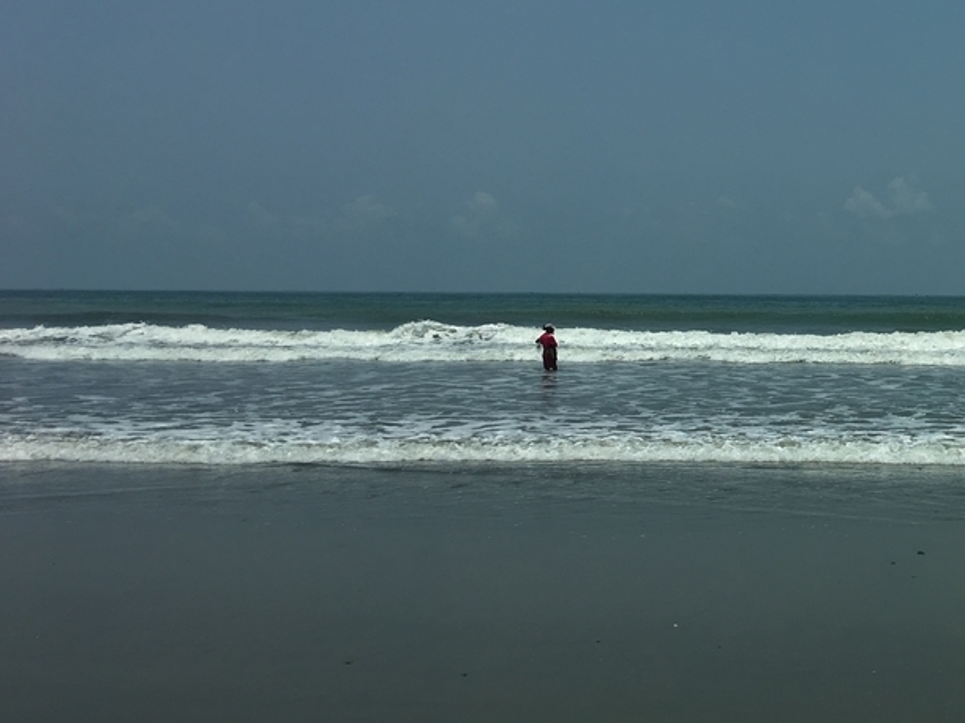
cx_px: 913
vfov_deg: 25.6
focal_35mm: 57
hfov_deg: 31.8
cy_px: 294
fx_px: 1589
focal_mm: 4.15
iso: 25
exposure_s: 1/693
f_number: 2.2
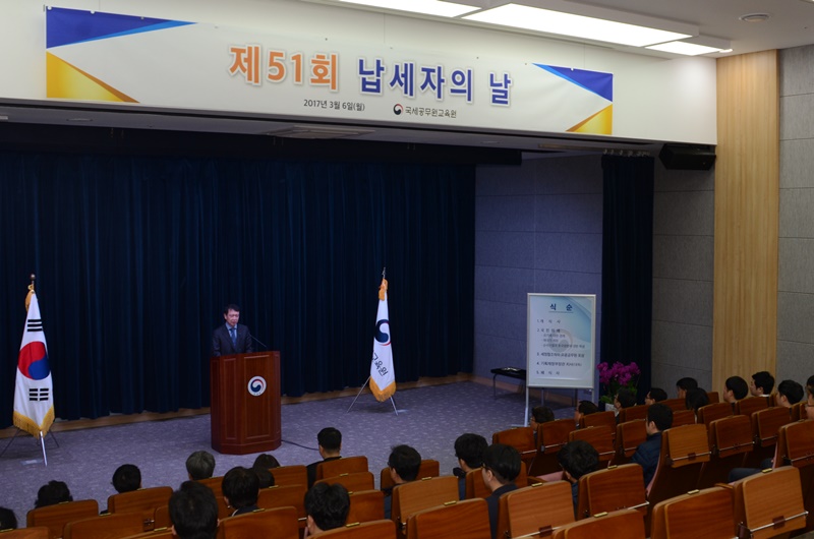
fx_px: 812
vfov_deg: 36.7
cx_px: 407
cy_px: 270
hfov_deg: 53.2
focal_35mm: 36
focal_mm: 24
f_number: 6.3
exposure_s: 1/60
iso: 500
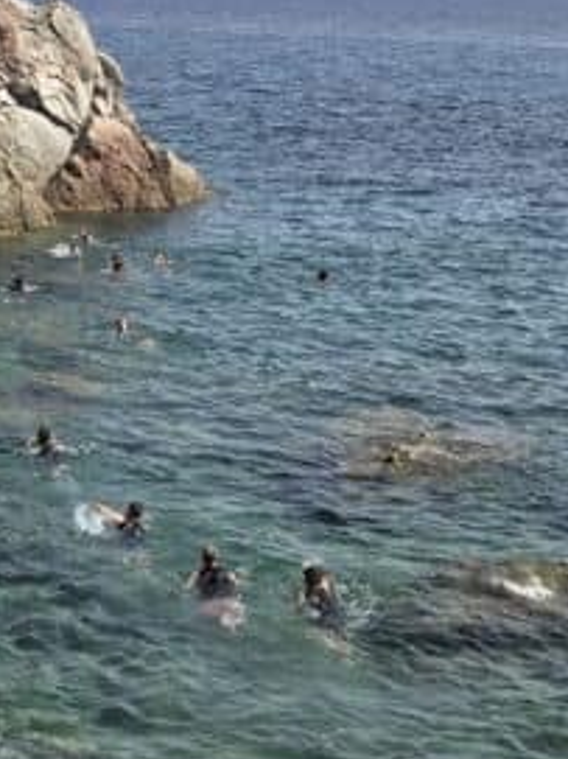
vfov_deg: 22.4
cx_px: -56
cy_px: 258
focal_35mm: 87
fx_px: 1905
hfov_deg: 16.5
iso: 40
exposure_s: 1/2921
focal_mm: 5.4
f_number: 1.8
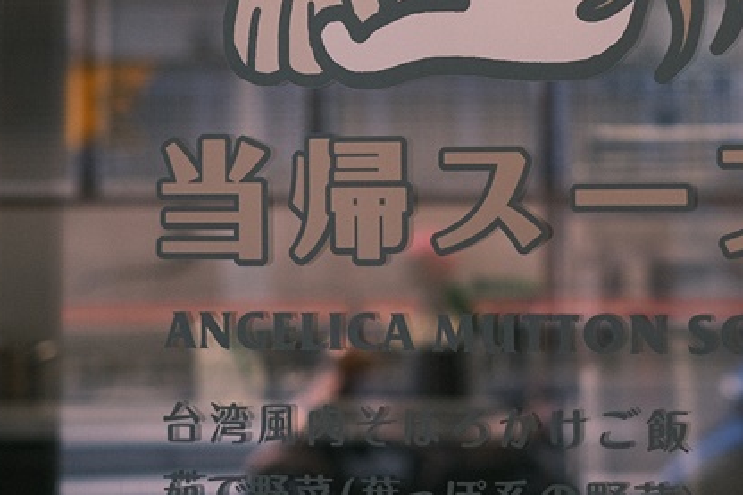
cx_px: 530
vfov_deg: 8.8
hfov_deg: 13.4
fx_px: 3156
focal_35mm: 153
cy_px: -161
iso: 320
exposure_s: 1/550
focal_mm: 35
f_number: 2
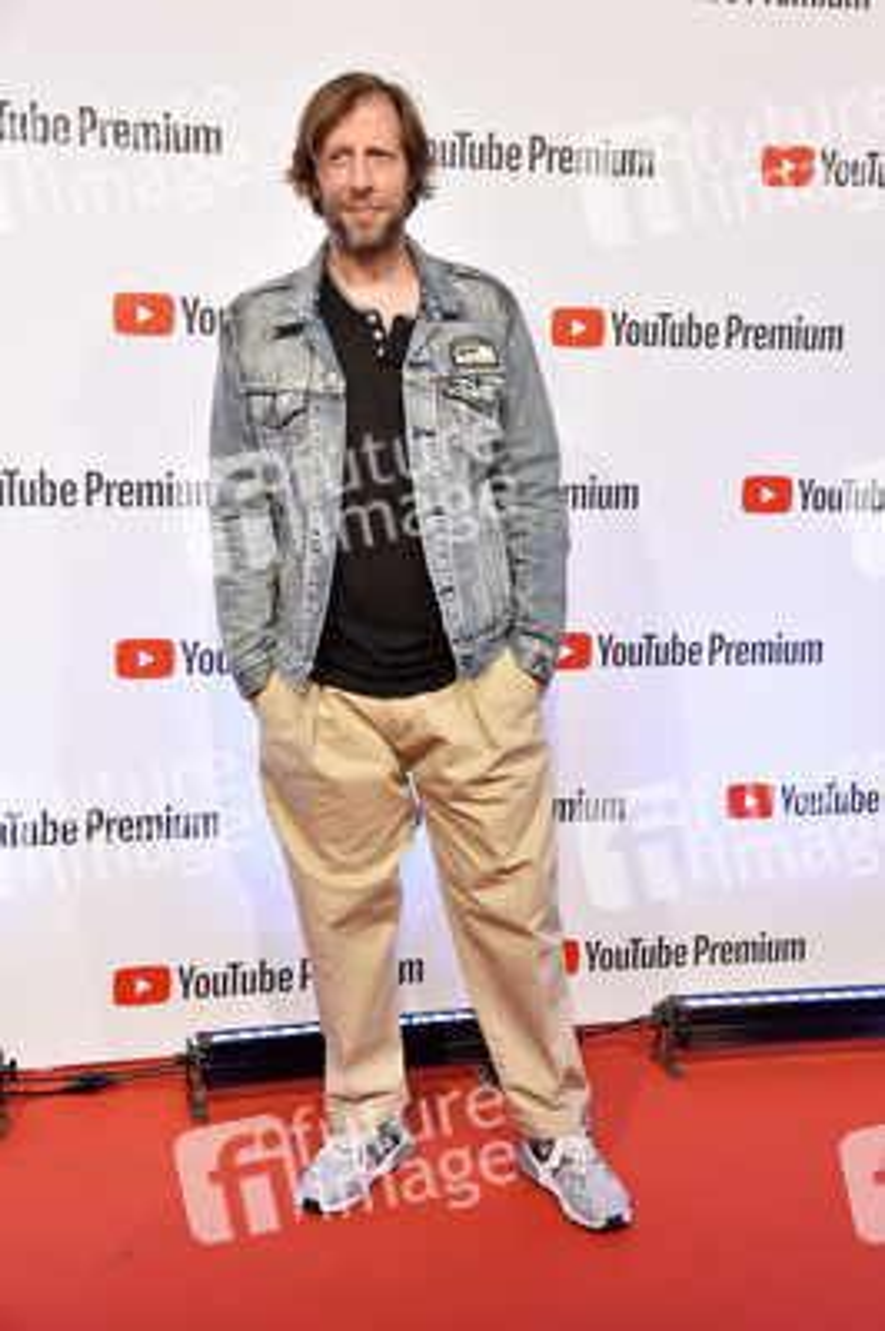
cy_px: 666
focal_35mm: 50
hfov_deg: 26.9
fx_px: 1847
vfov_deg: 39.6
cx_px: 442
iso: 400
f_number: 5.6
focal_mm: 50
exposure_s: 1/125
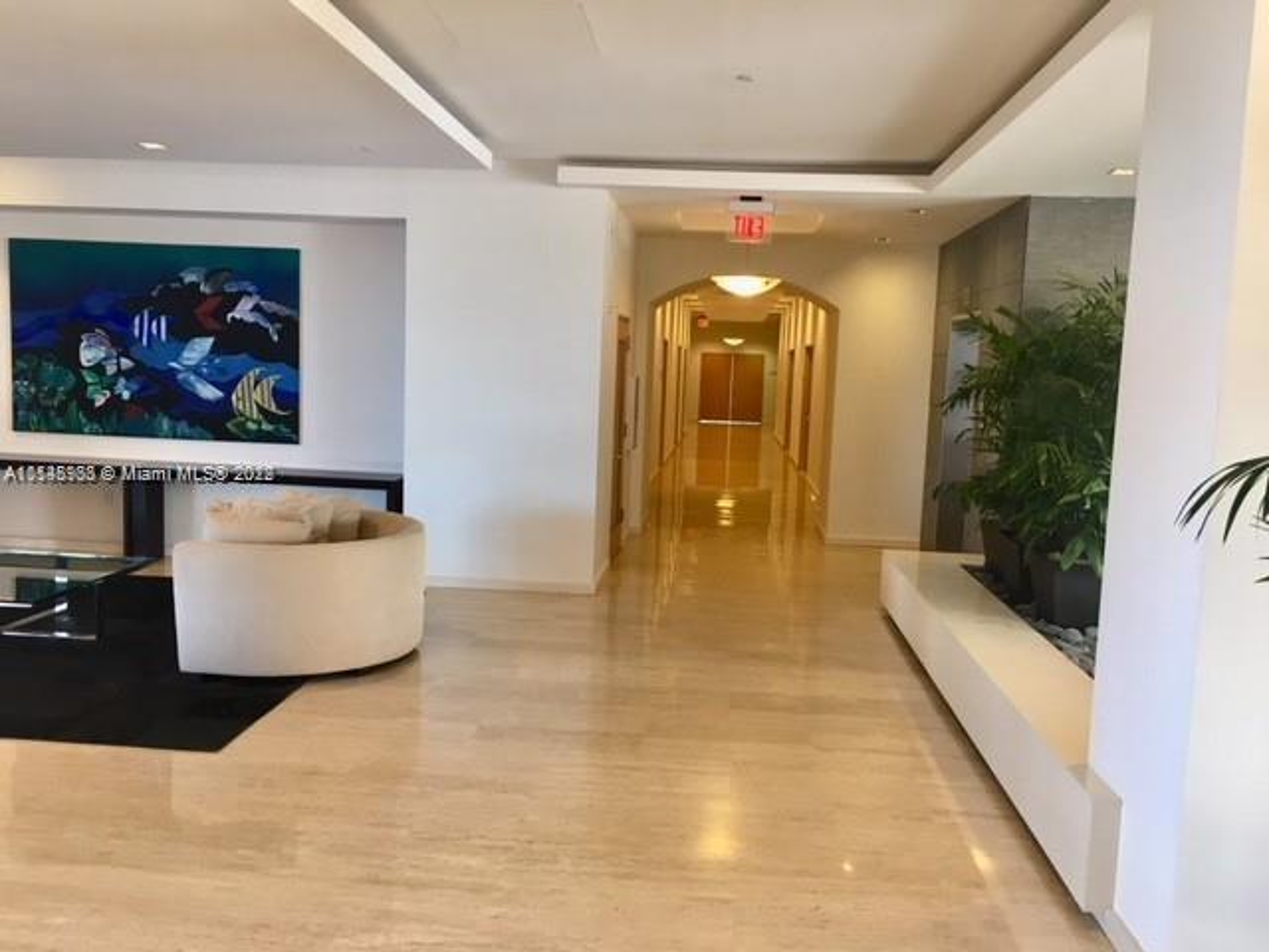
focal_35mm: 29
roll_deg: -2.2
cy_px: 476
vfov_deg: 48.2
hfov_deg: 61.7
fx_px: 1063
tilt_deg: -5.8
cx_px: 634
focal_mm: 4.15
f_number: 2.2
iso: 50
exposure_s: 1/30
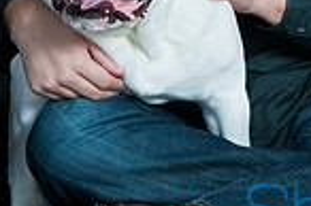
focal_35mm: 298
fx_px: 2571
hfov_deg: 6.9
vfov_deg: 4.6
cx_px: -32
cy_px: -90
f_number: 7.1
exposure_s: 1/200
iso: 100
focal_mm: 50
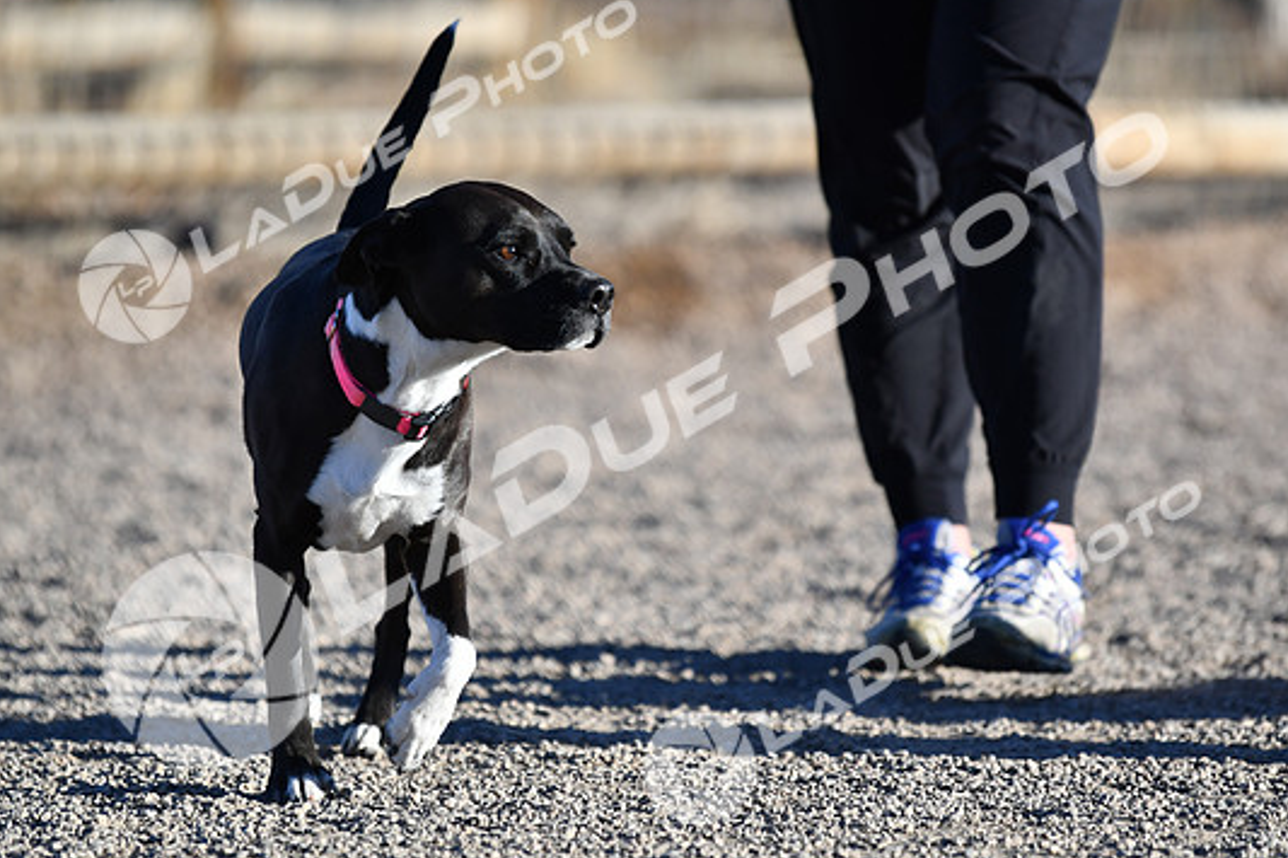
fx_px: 10515
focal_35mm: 294
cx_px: 638
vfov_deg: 4.7
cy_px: 412
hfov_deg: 7.0
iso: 250
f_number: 2.8
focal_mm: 180
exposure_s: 1/4000
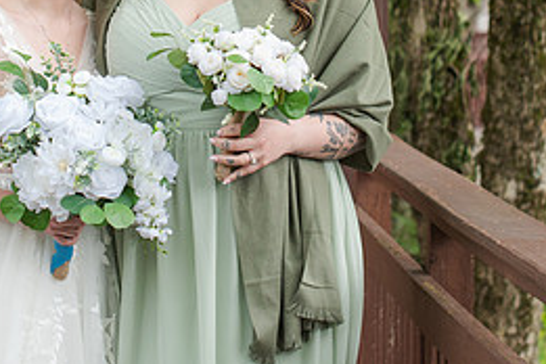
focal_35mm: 133
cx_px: 225
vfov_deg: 10.2
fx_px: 2017
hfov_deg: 15.4
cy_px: -63
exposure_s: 1/400
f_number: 3.5
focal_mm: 50
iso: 500
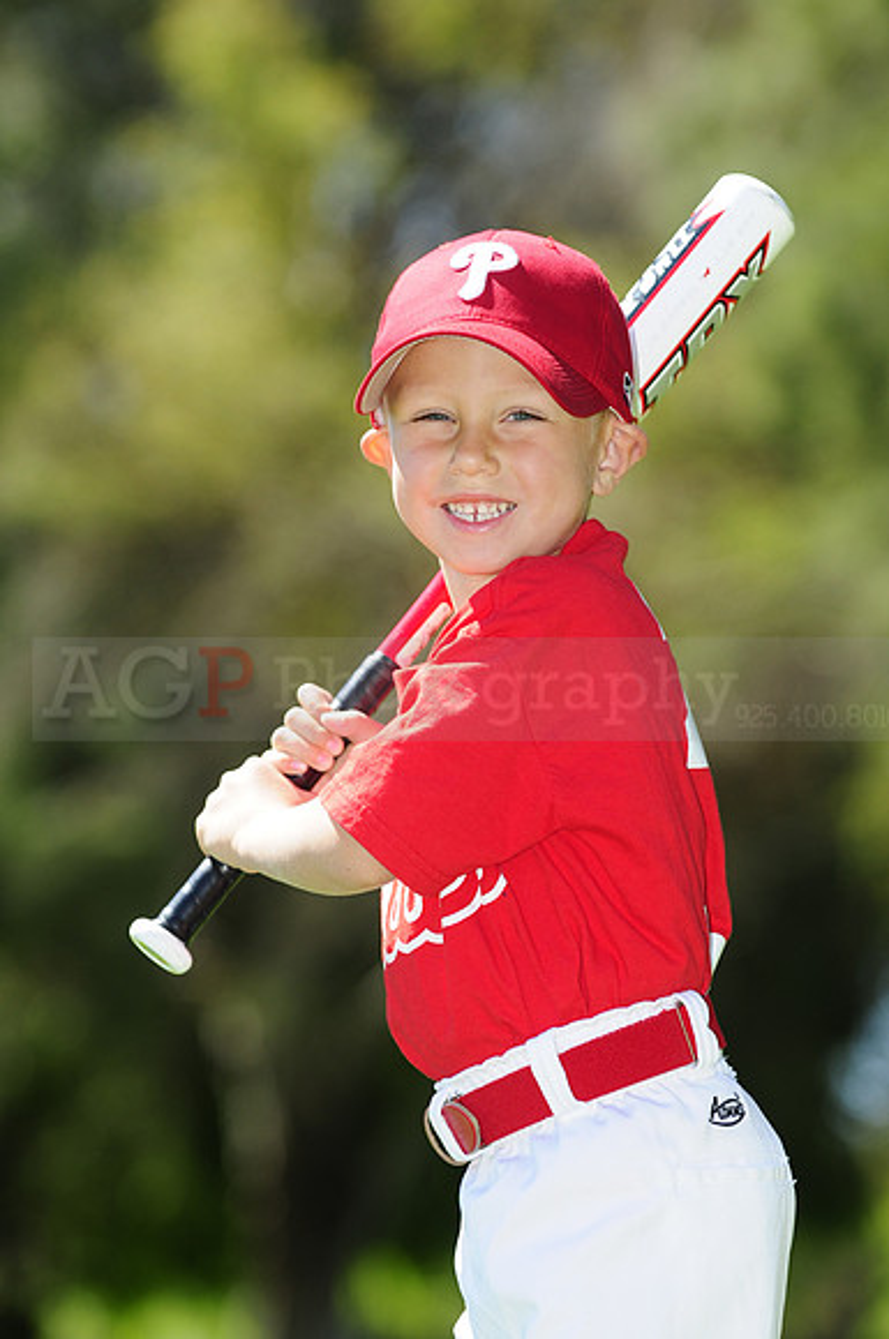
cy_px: 670
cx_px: 444
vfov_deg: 10.6
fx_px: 7244
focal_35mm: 195
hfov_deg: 7.0
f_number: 3.5
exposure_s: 1/1000
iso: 200
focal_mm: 130
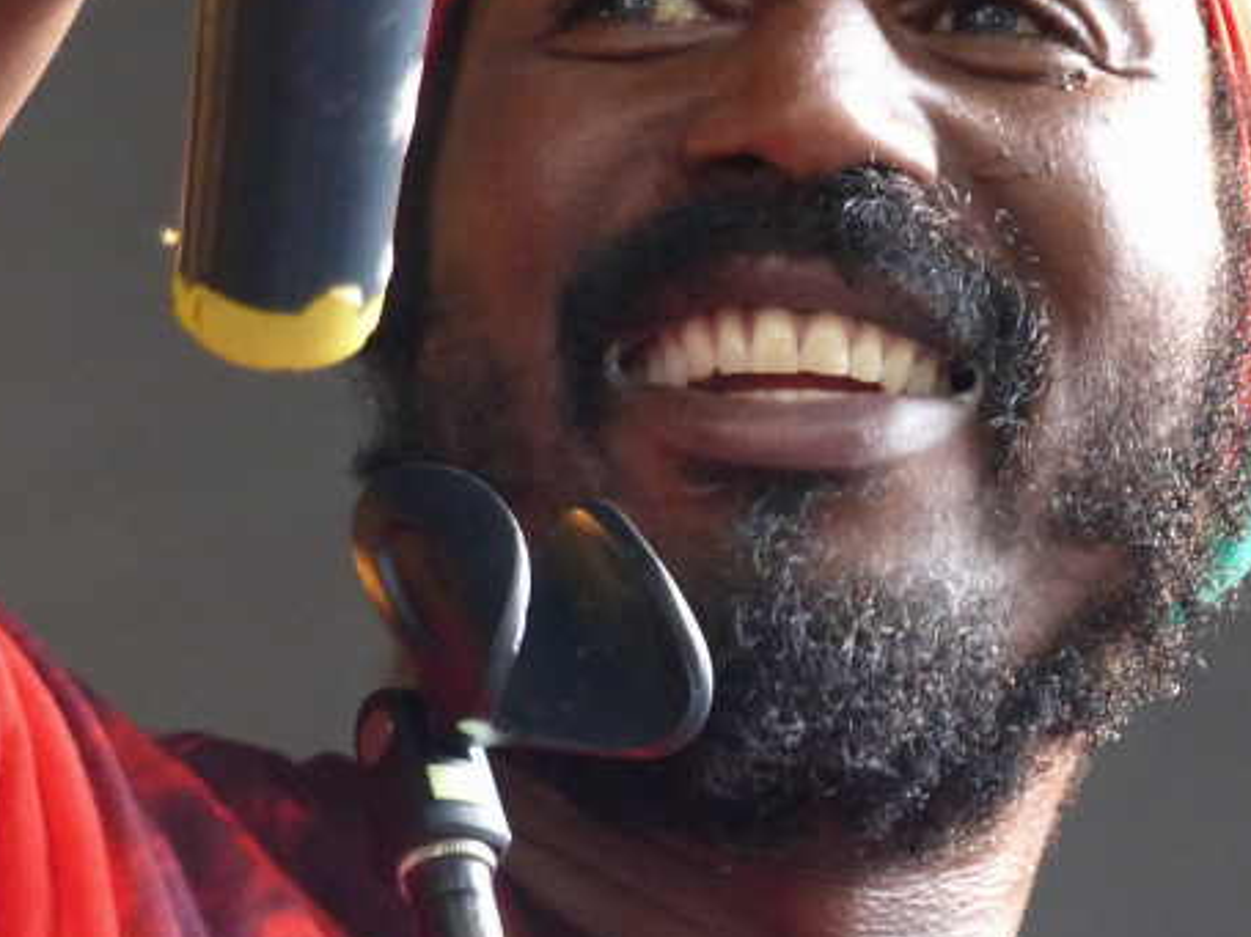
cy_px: 335
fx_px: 21353
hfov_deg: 3.4
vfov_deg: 2.5
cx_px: 852
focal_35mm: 591
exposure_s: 1/50
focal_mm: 48.4
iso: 400
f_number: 2.8
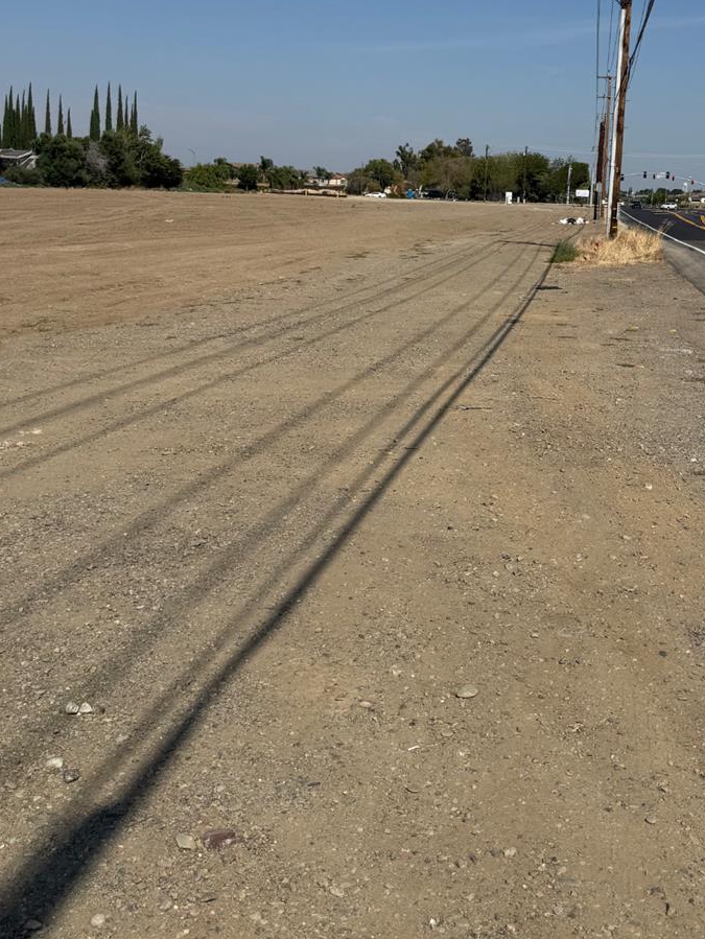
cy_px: 311
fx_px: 1085
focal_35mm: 40
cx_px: 460
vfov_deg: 46.0
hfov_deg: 35.7
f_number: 1.78
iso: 80
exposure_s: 1/7937
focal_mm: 6.76
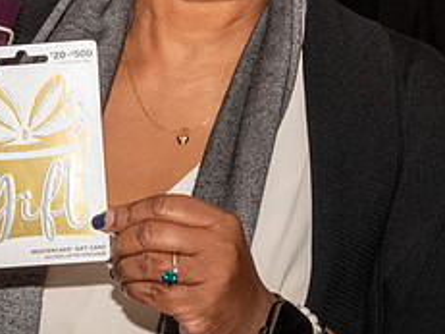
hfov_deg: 13.6
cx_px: 177
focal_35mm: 145
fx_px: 1863
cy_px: -14
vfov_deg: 10.1
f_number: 11
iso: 4000
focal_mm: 40
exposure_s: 1/200
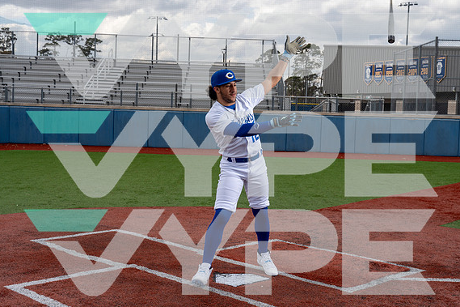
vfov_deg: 26.5
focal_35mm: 51
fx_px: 651
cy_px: 154
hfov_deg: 38.9
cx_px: 232
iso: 100
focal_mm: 50
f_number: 8
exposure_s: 1/250
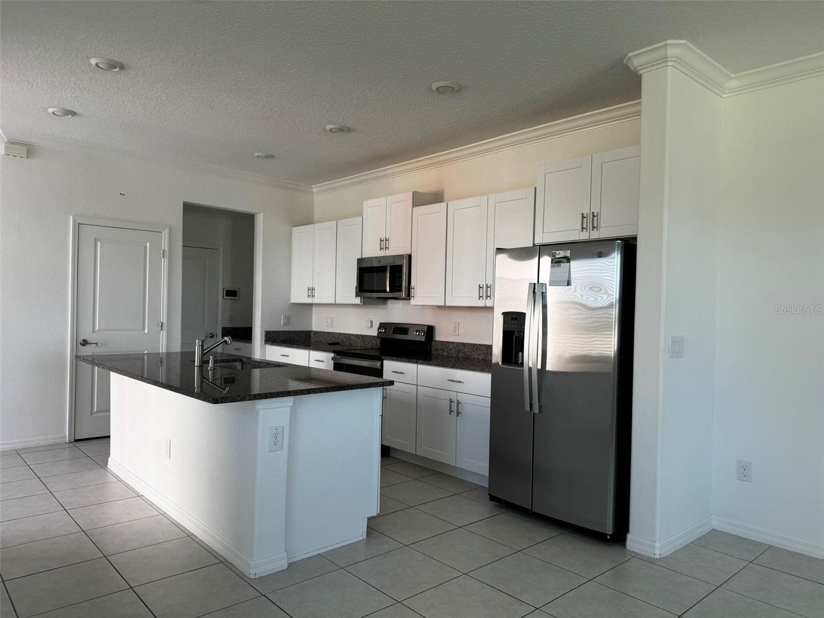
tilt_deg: -0.2
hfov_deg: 71.6
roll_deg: -1.3
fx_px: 571
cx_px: 412
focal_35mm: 24
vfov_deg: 56.8
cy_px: 309
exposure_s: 1/121
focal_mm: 6.76
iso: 100
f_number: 1.78
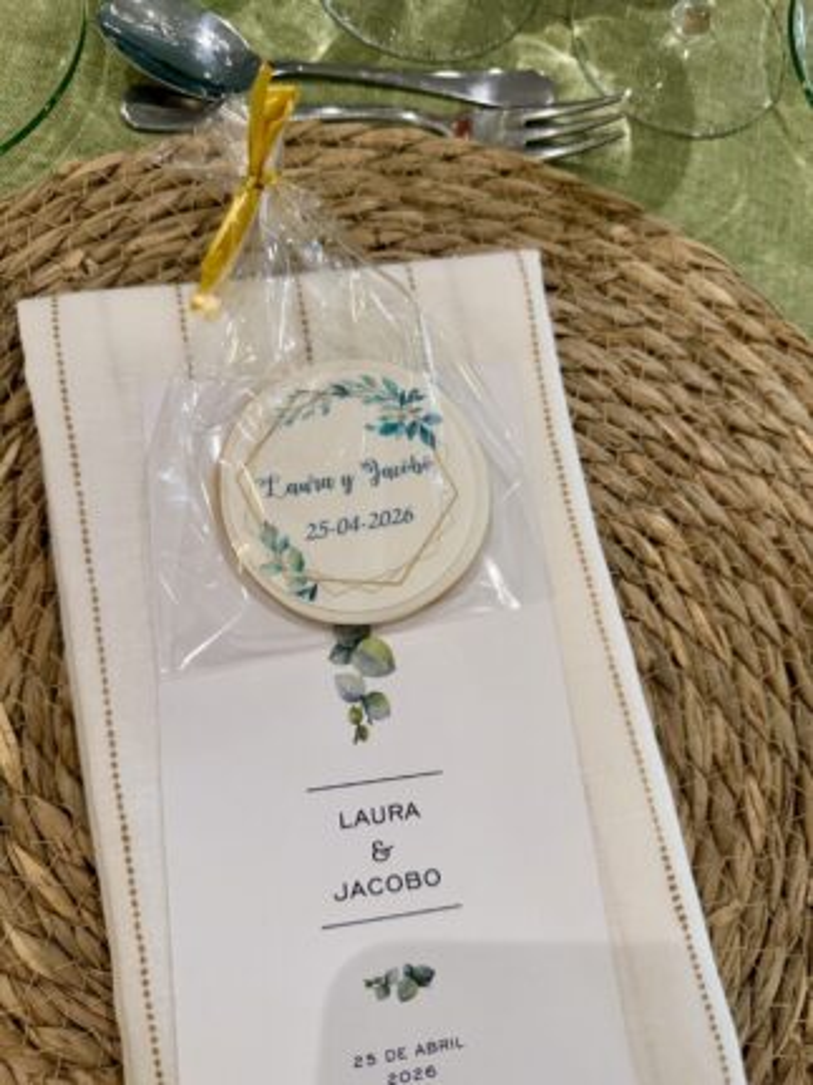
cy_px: 542
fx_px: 752
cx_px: 406
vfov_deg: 71.6
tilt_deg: -75.9
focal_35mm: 24
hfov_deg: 56.8
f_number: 1.78
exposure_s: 1/100
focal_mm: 6.76
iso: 160
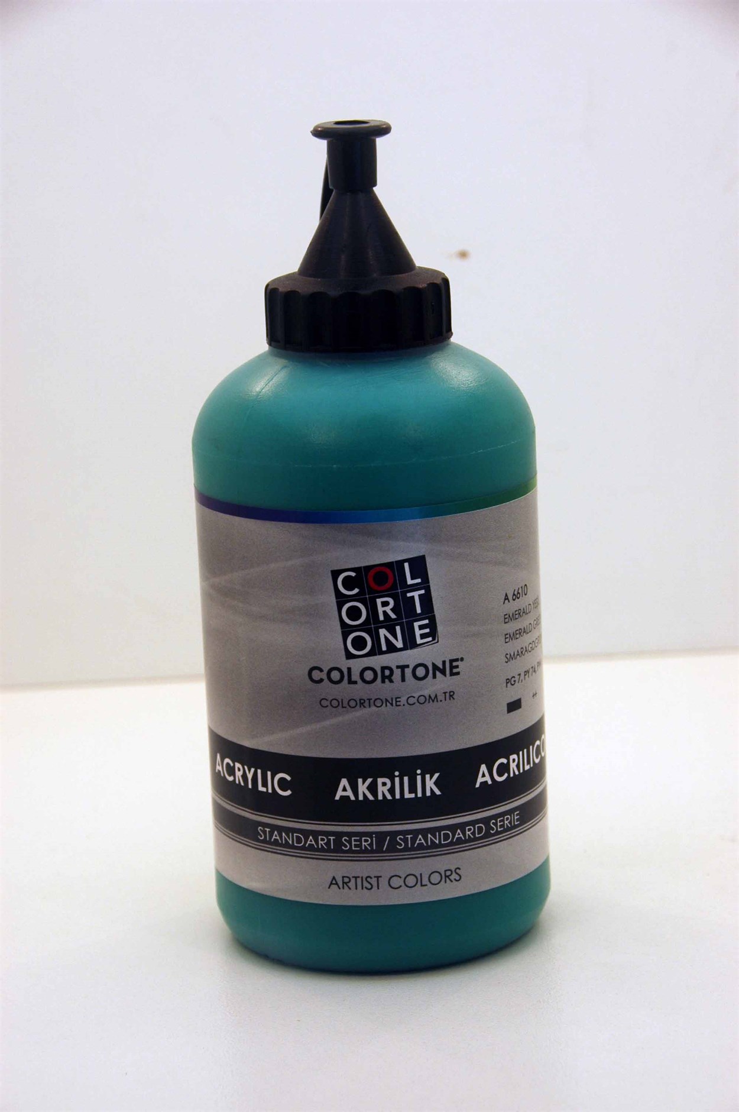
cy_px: 556
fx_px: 3239
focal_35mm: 105
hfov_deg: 13.0
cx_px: 370
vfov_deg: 19.5
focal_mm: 70
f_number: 7.1
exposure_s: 1/200
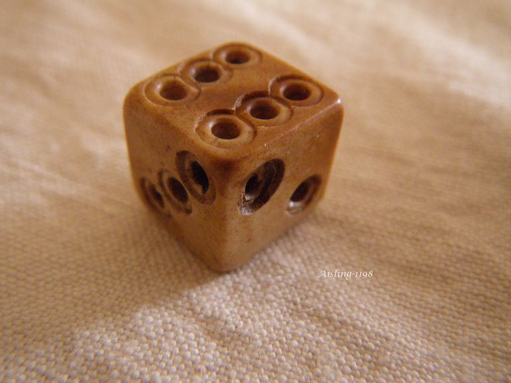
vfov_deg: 40.7
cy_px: 192
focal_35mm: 35
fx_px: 517
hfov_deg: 52.6
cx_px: 249
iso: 320
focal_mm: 6.1
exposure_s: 1/50
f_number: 3.8
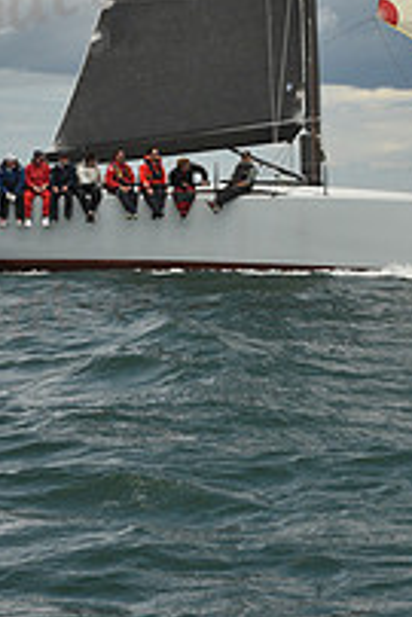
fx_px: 3444
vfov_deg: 10.0
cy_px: -174
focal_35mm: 201
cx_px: 316
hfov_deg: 6.8
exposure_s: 1/800
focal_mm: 70
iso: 320
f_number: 13
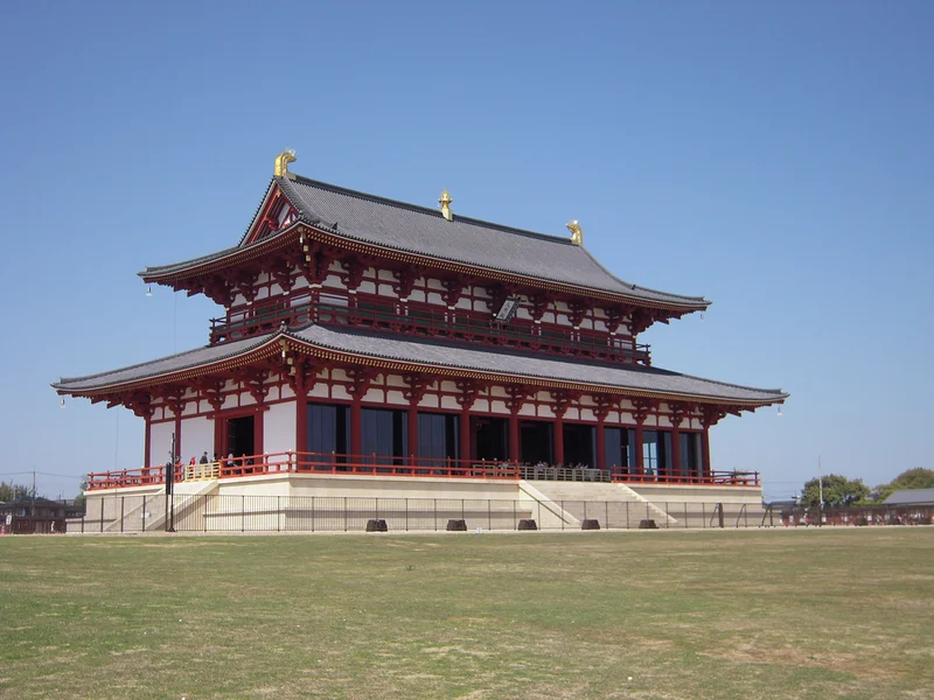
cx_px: 467
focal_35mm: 45
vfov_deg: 32.2
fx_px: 1214
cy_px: 350
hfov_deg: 42.1
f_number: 6.7
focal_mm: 8.1
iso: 100
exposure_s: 1/320
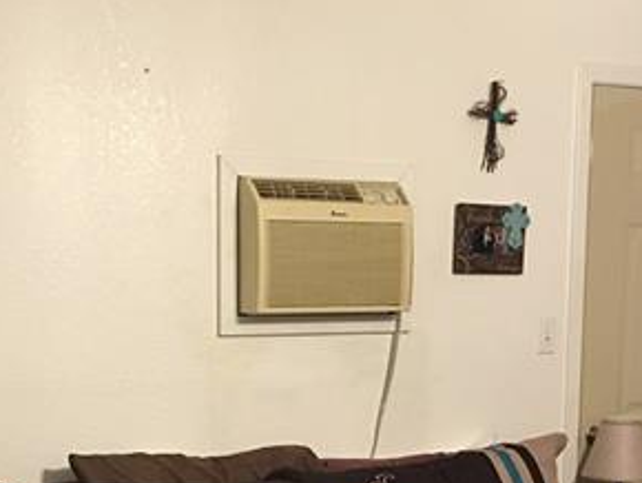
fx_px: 1188
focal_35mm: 64
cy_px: 476
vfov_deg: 22.2
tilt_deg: -8.8
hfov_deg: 30.2
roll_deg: +0.2
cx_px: 381
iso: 100
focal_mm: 4.15
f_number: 2.2
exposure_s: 1/8
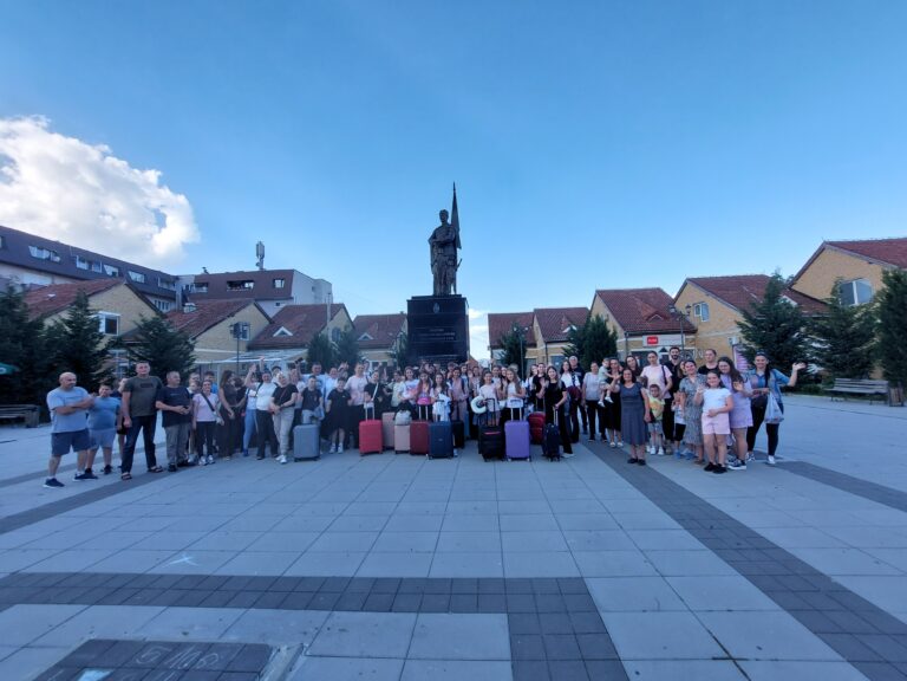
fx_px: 341
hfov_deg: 106.2
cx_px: 454
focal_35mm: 13
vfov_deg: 89.9
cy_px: 340
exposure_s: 1/422
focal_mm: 1.74
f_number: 2.2
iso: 50
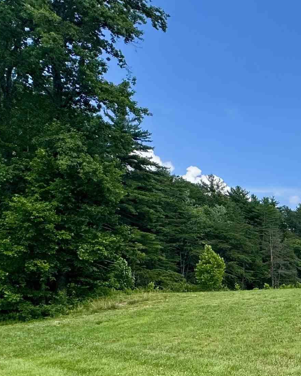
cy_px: 283
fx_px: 423
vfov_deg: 46.2
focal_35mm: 38
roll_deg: +2.1
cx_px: 458
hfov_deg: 26.9
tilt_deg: +5.1
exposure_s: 1/1449
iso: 50
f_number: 2.2
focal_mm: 2.22
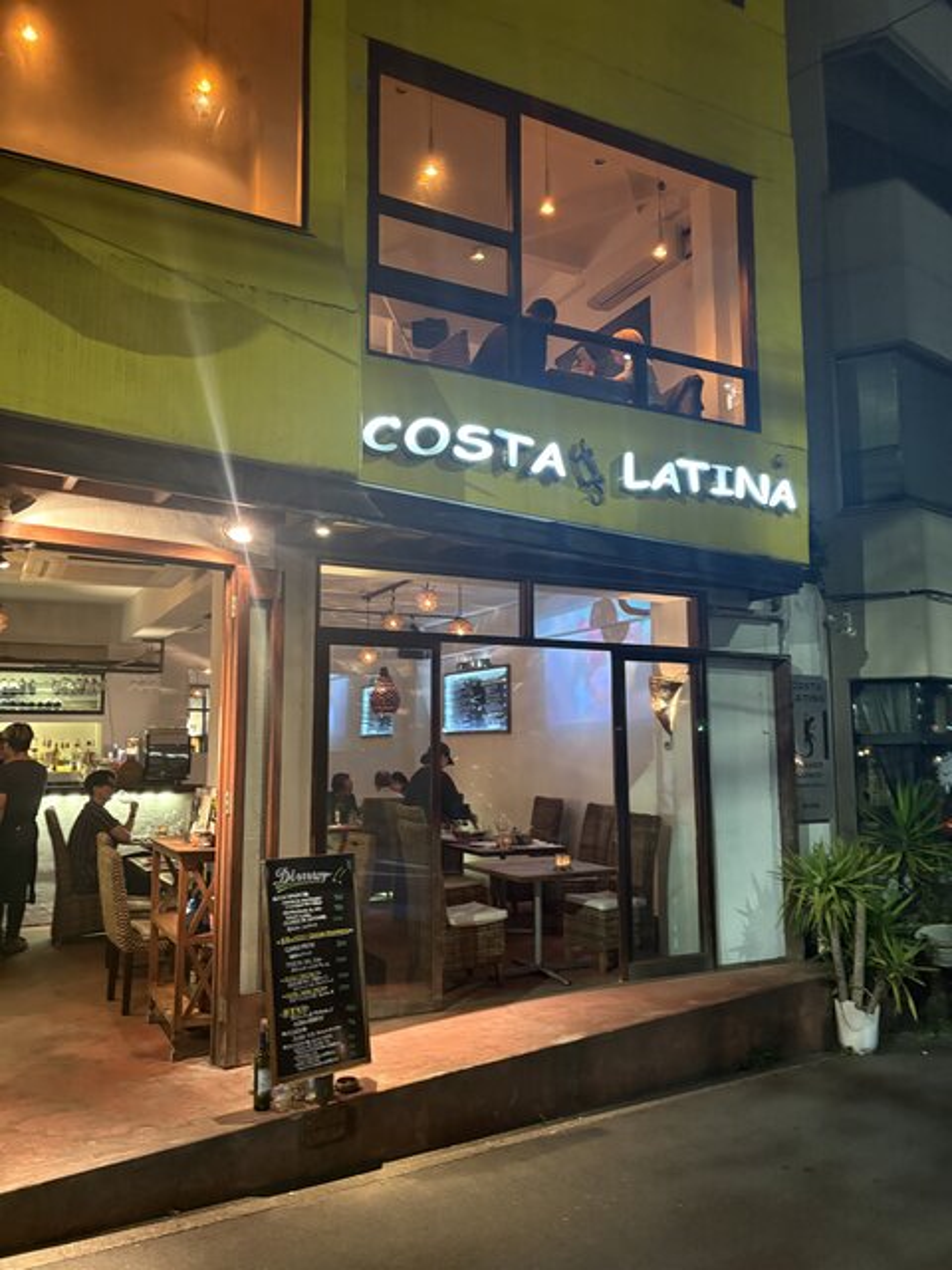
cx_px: 476
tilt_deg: +5.9
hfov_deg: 53.1
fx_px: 953
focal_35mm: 26
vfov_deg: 67.3
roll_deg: +1.5
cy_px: 635
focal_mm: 6
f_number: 1.6
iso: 500
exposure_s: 1/33
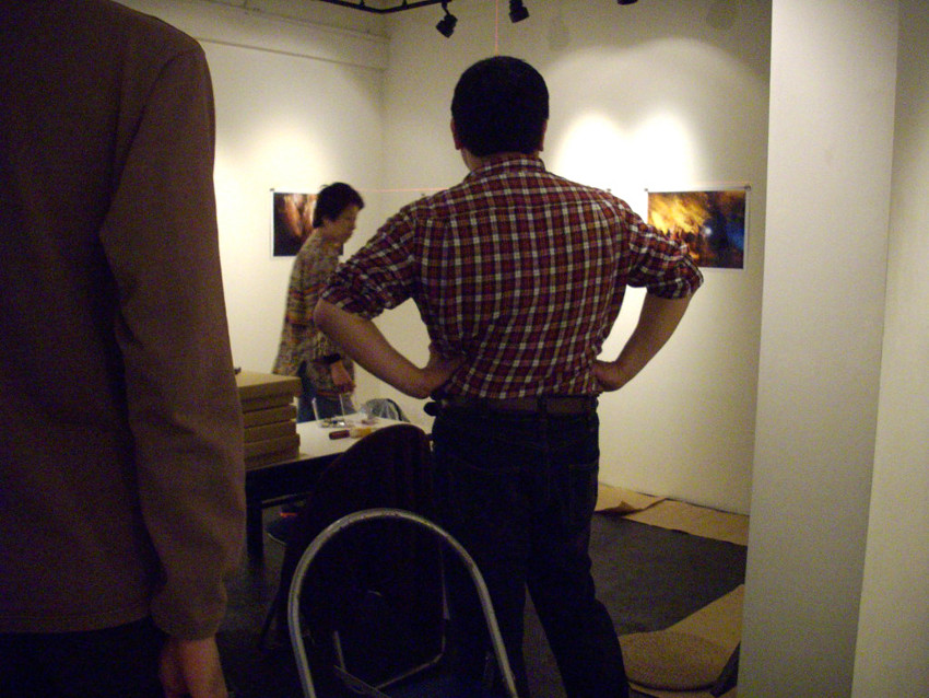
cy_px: 349
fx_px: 993
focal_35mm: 37
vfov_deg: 38.7
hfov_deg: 50.1
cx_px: 464
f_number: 2.8
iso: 400
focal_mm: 6.2
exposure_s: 1/25
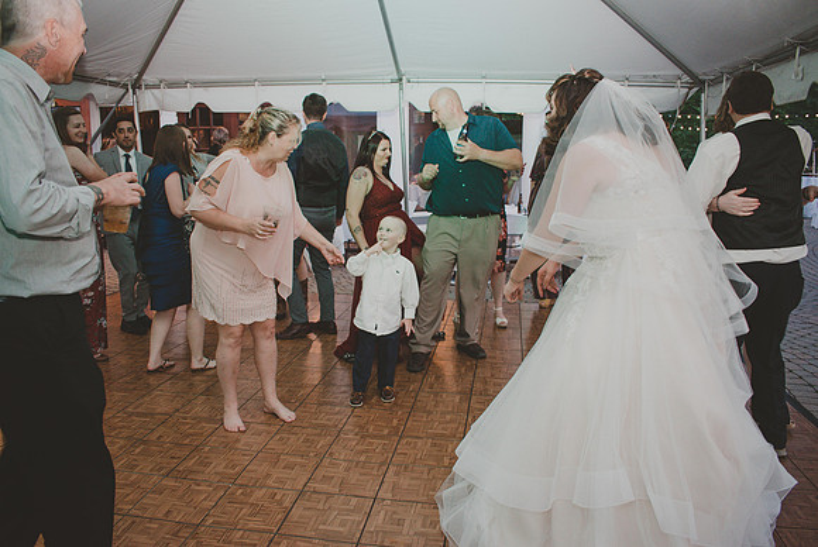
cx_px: 411
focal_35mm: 27
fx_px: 616
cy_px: 274
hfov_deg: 67.2
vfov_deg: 47.9
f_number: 3.5
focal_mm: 18
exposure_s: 1/60
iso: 900
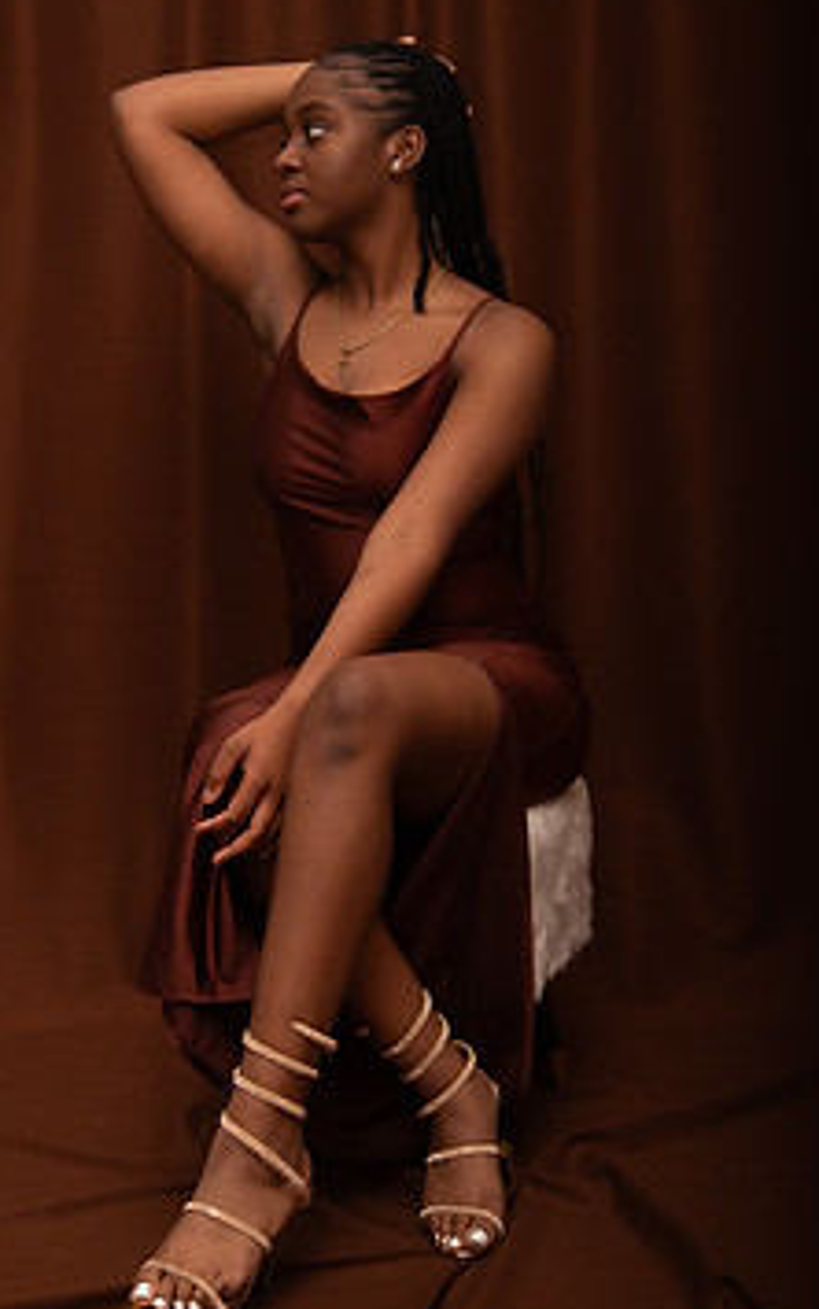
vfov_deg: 29.0
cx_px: 360
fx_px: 2535
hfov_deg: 18.3
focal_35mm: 71
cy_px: 631
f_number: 4
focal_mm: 55
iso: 800
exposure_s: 1/250
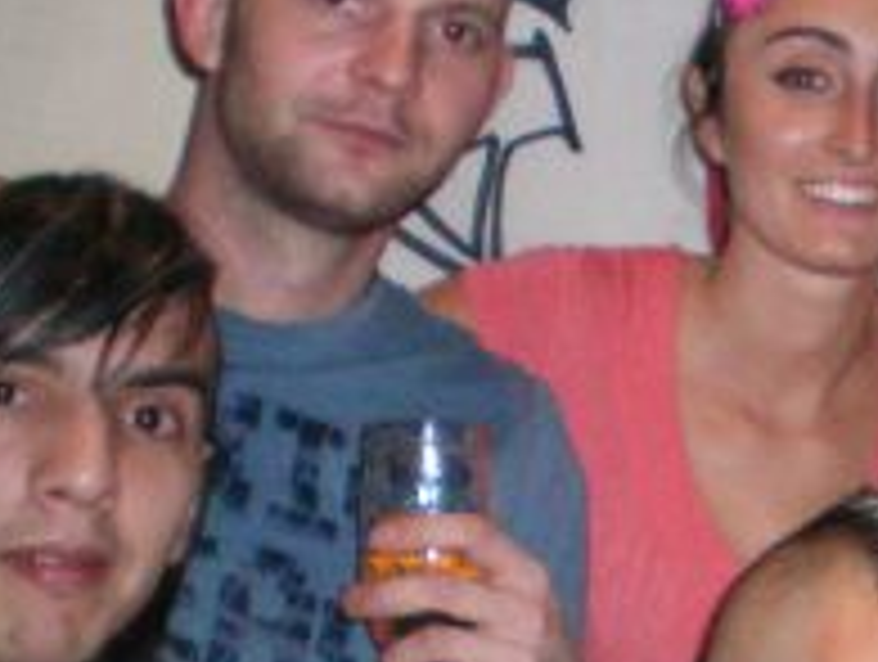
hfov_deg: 14.9
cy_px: 518
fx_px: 3227
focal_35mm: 127
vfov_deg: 11.7
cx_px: 1083
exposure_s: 1/60
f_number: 3.1
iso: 400
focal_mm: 6.3
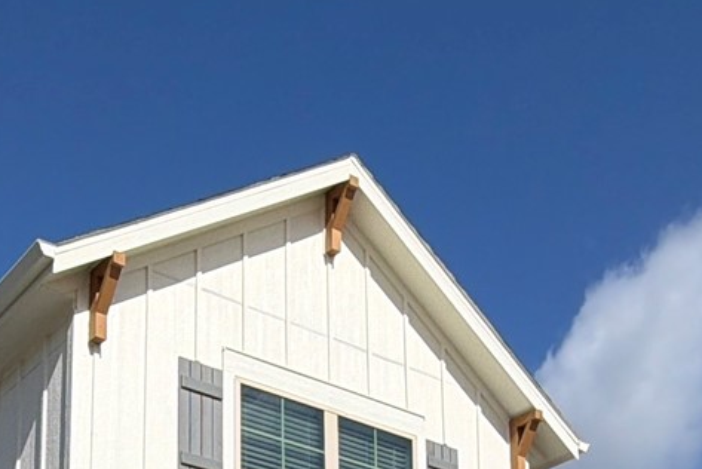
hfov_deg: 31.5
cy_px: 769
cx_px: 217
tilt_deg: +8.3
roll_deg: -0.4
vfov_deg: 18.3
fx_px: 1229
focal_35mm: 63
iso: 20
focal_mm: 2.22
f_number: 2.2
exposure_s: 1/1795
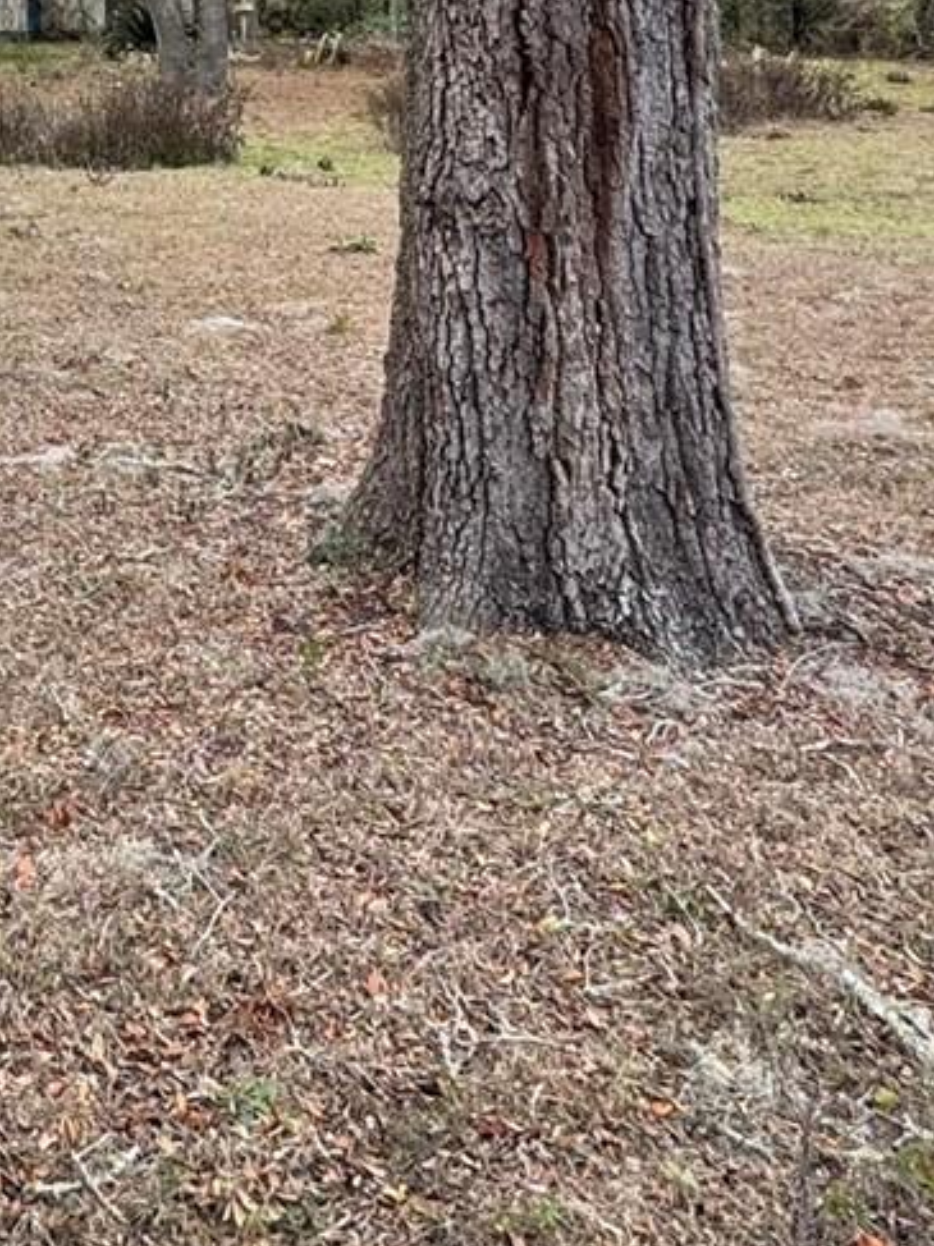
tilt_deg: +4.7
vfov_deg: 34.9
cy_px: -154
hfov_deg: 28.3
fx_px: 1656
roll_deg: +0.0
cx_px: -125
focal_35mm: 46
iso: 40
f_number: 2.2
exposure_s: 1/123
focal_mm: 2.22
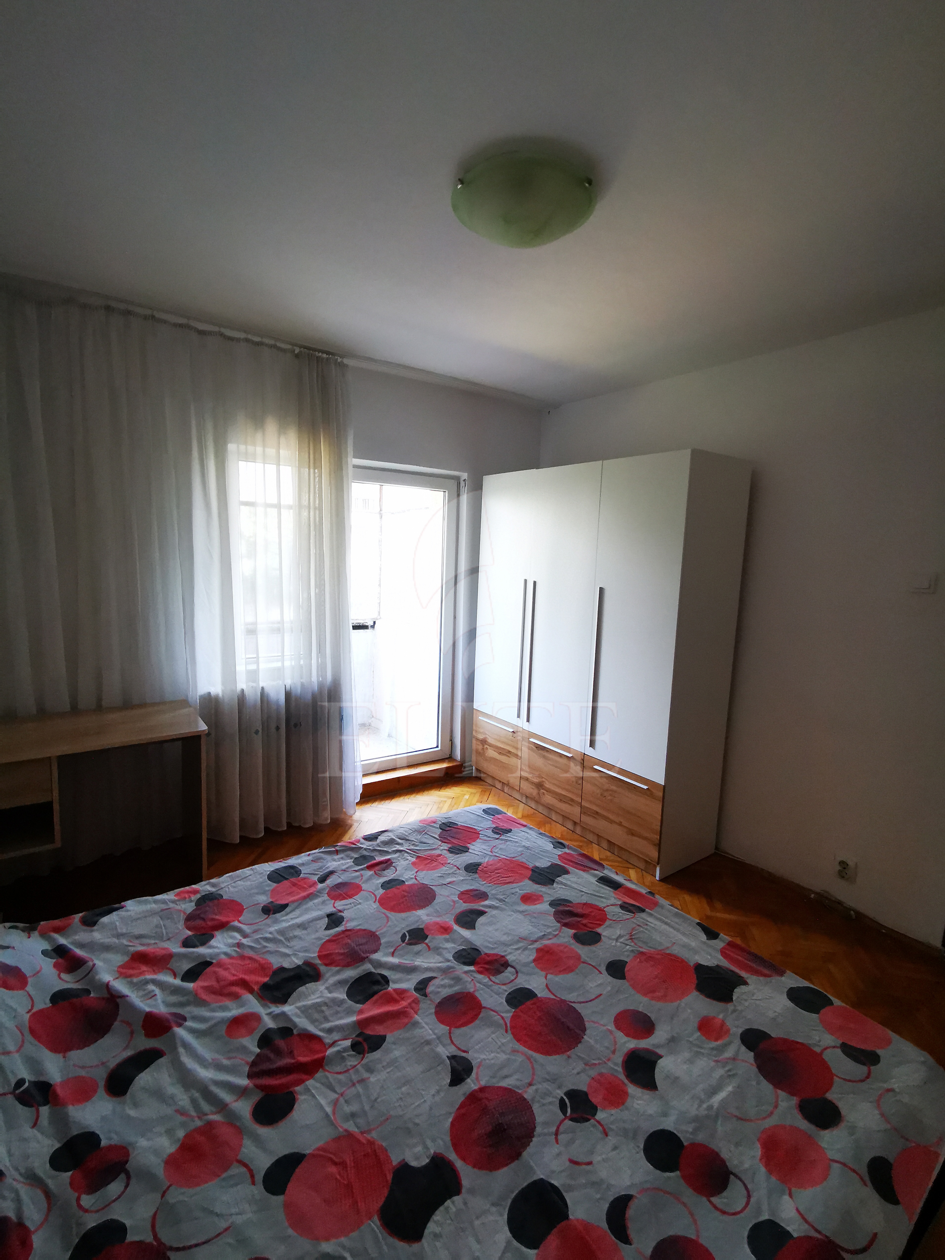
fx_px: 582
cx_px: 472
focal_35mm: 16
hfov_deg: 78.1
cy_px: 630
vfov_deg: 94.5
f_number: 2.2
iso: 250
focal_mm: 2.35
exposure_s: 1/33.3
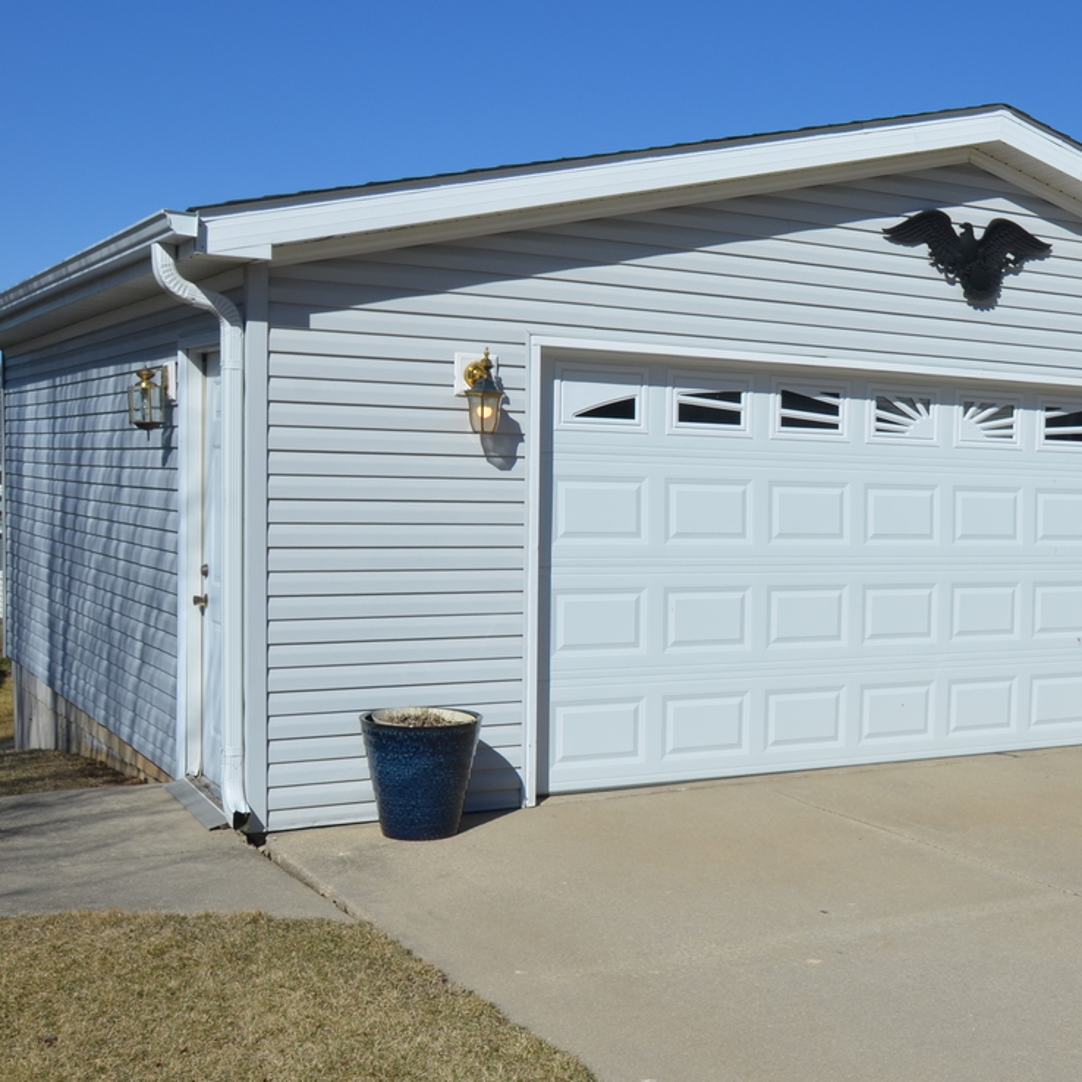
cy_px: 584
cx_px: 897
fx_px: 1591
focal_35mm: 45
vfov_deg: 37.5
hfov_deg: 36.0
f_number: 9
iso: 100
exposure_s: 1/320
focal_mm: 16
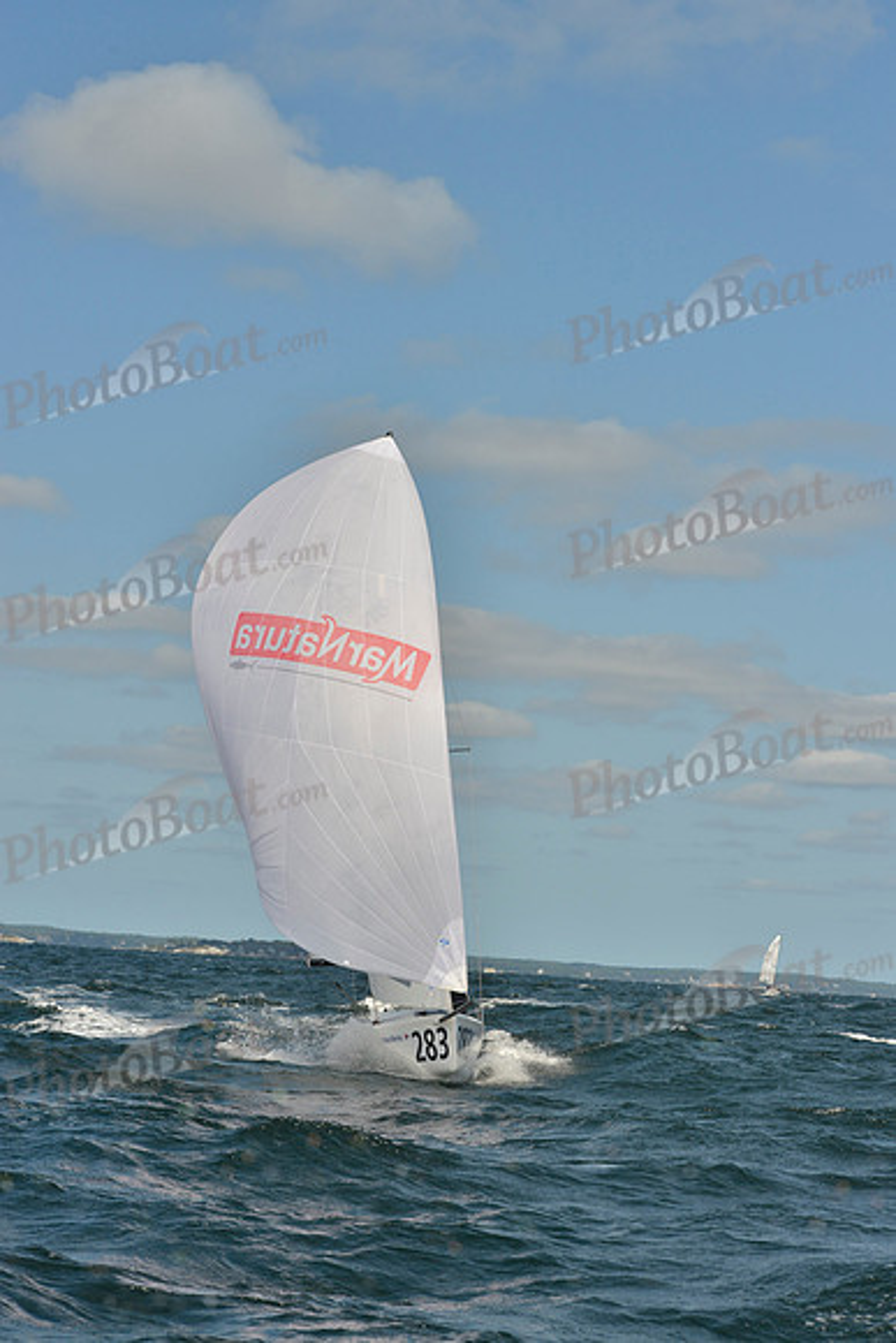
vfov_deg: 25.4
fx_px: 2985
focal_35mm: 80
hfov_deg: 17.1
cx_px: 448
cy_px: 672
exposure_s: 1/1600
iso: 400
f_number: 11
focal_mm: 80
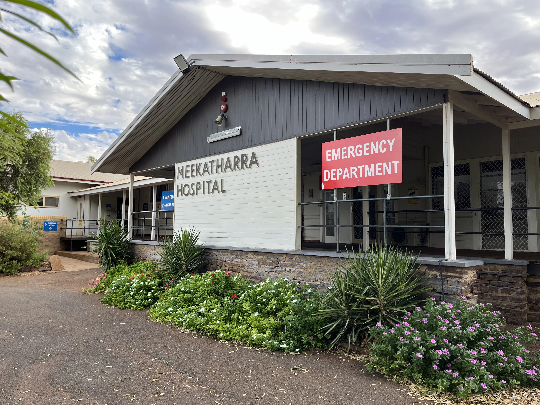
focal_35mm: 26
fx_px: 406
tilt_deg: +4.0
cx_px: 270
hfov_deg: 67.3
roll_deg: +0.5
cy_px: 202
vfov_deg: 53.1
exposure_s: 1/449
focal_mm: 5.1
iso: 50
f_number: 1.6
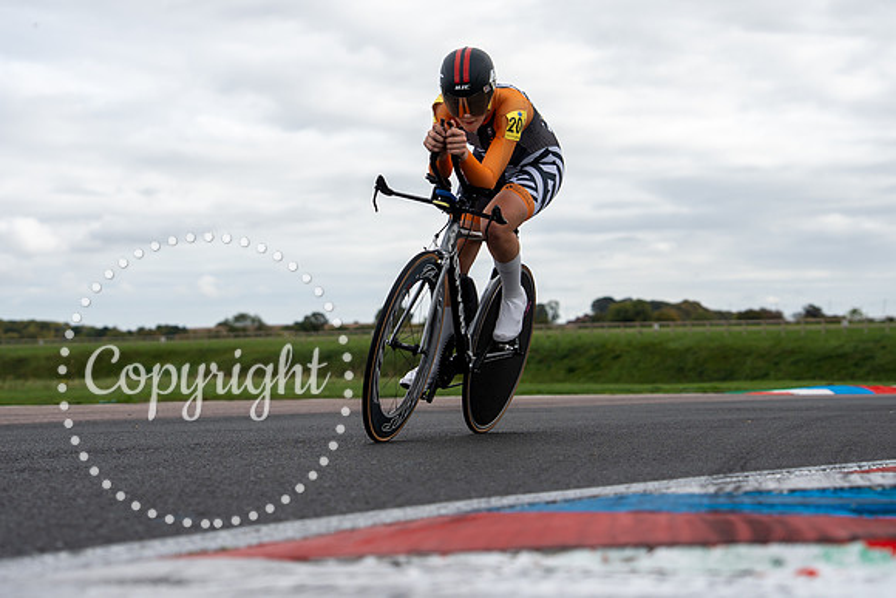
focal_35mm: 88
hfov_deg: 23.1
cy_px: 252
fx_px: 2190
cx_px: 438
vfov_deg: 15.5
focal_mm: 62
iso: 100
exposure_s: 1/1000
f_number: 3.5
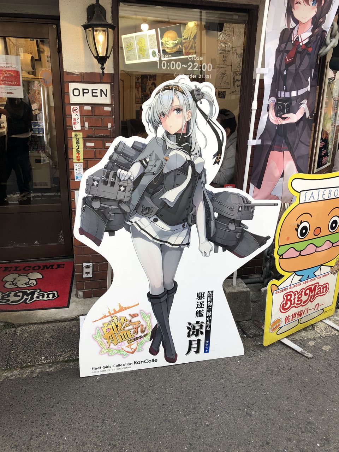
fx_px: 366
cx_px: 170
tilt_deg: -17.9
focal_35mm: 28
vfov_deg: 63.4
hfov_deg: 49.7
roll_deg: -0.2
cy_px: 226
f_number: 1.8
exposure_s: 1/120
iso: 25
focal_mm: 3.99
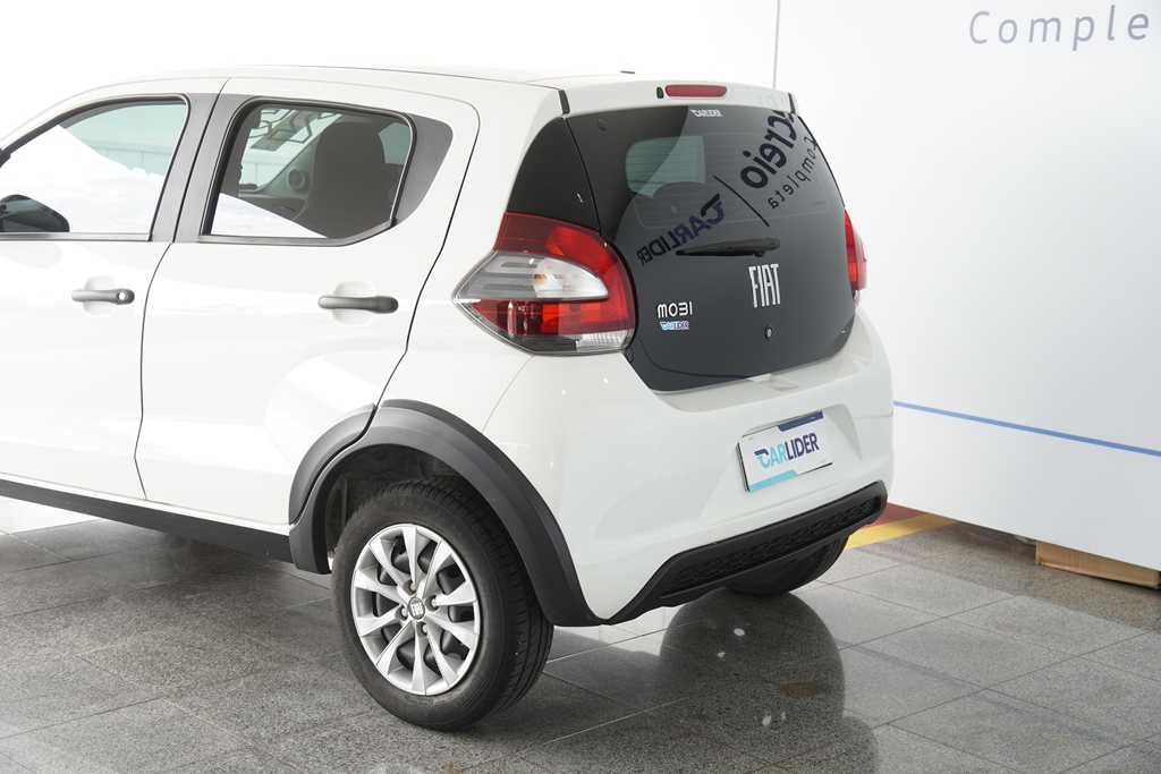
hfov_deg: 37.8
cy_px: 387
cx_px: 580
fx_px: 1693
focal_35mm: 52
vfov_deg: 25.8
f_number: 3.5
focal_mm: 35
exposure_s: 1/100
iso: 200
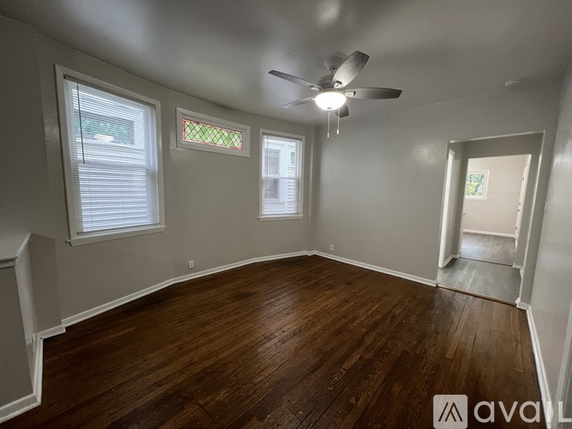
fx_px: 215
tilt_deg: -6.7
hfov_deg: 106.2
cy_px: 214
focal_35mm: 13
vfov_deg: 89.9
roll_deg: -1.5
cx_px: 286
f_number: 1.8
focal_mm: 1.57
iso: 250
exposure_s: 1/60
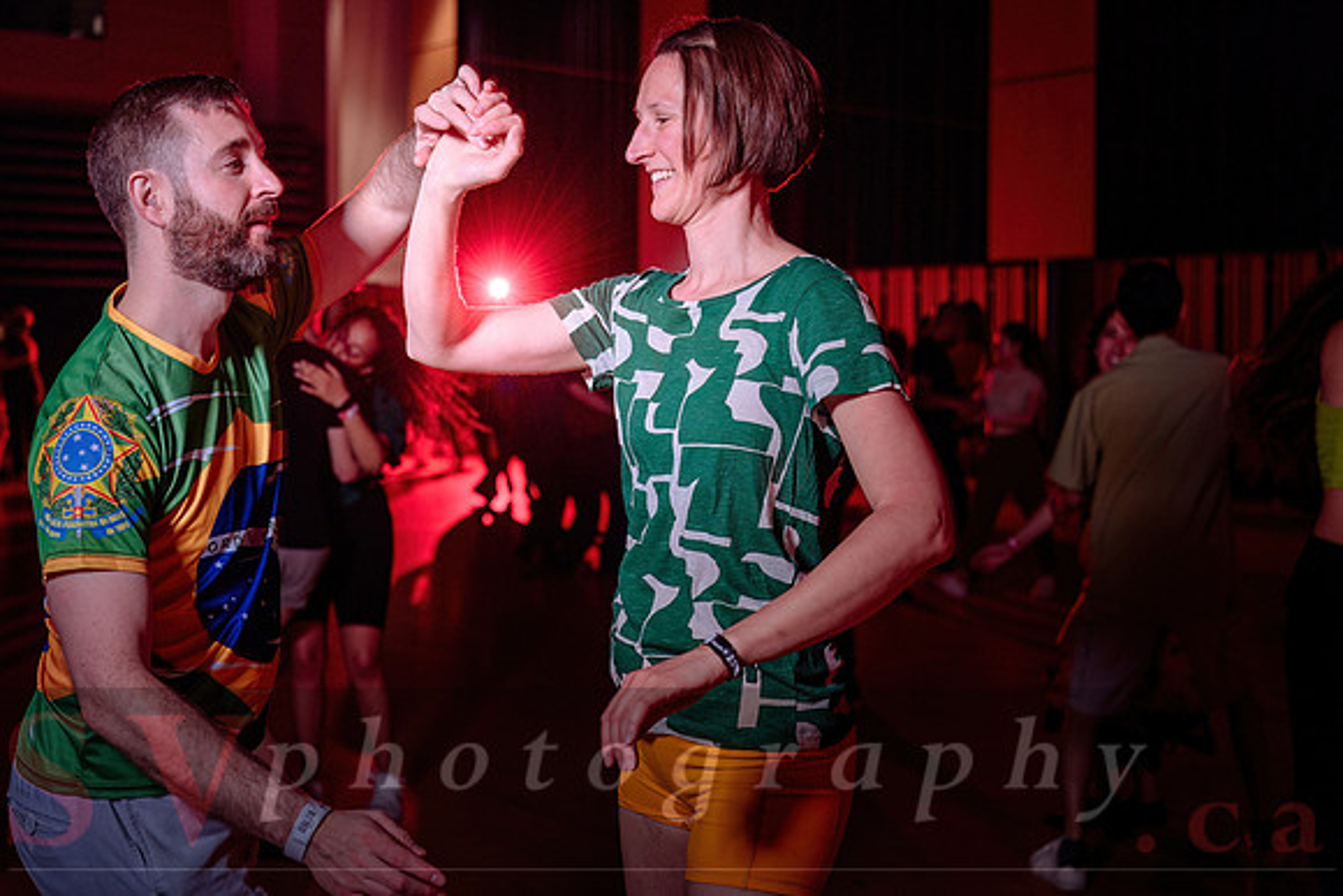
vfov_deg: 26.5
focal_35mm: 51
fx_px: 1899
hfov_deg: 38.9
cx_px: 642
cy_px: 378
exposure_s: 1/60
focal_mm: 44
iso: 1000
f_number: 2.8
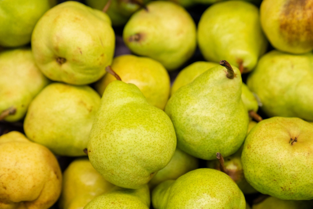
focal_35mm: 70
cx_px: 156
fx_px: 609
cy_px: 104
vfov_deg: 19.5
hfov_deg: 28.8
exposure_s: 1/160
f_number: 4
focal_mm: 70
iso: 1250
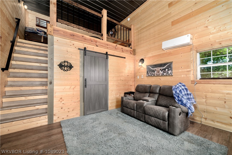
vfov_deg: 81.2
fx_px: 90
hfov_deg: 104.2
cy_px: 78
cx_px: 116
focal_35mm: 14
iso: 250
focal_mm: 14
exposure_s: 1/160
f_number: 7.1
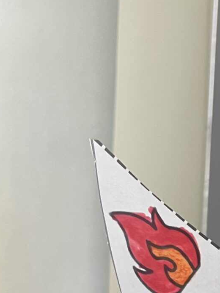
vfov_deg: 18.4
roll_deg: -4.9
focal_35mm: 96
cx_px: 381
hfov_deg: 13.9
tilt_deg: -8.3
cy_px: 422
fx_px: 813
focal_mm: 4.2
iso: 80
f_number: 1.6
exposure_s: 1/50
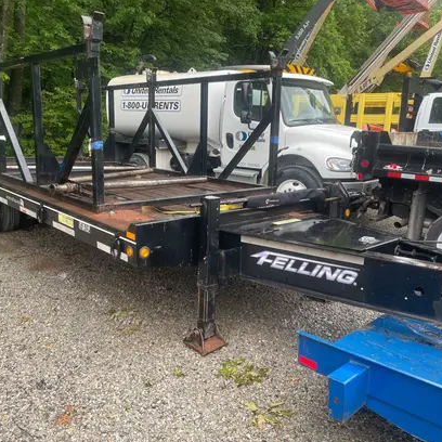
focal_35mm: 31
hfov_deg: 52.5
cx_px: 223
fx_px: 448
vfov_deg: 52.5
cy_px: 222
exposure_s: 1/363
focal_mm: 4.2
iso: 32
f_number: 1.6
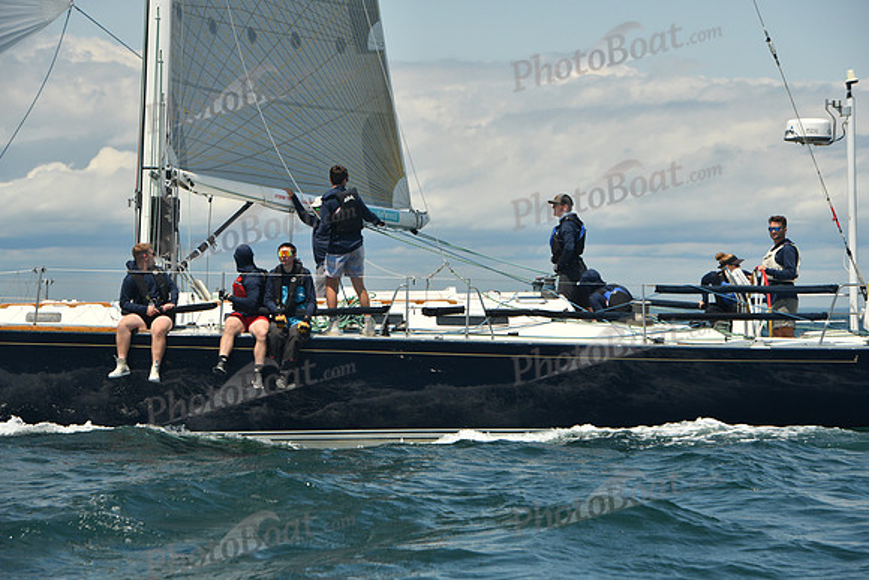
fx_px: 3259
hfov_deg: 15.2
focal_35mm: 135
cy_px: 290
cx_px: 434
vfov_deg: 10.2
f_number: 8
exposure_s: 1/640
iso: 320
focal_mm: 135
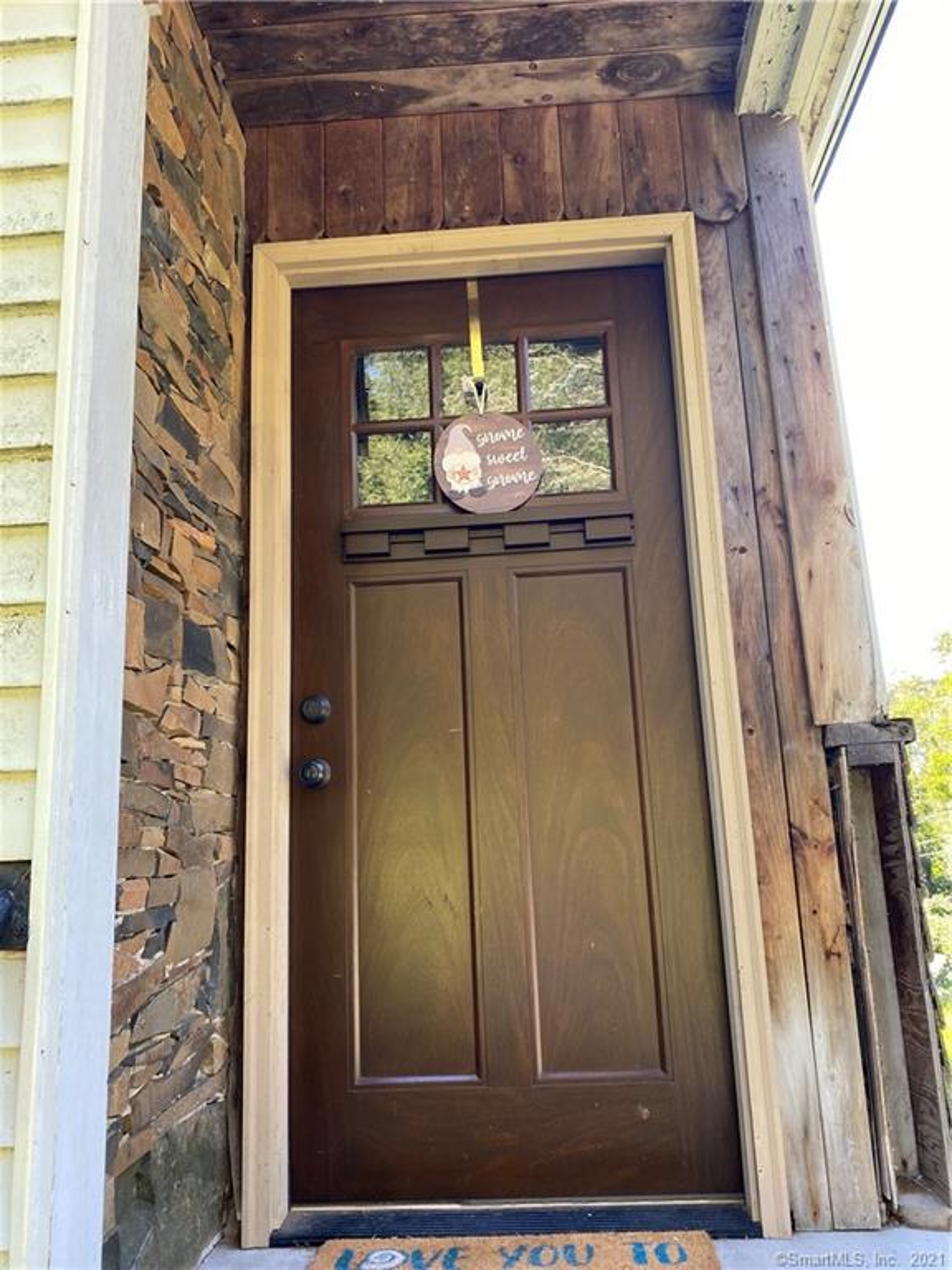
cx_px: 476
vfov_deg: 67.3
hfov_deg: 53.1
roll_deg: +2.2
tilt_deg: +11.3
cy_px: 635
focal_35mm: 26
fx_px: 953
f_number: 1.8
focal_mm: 4.25
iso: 50
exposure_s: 1/122
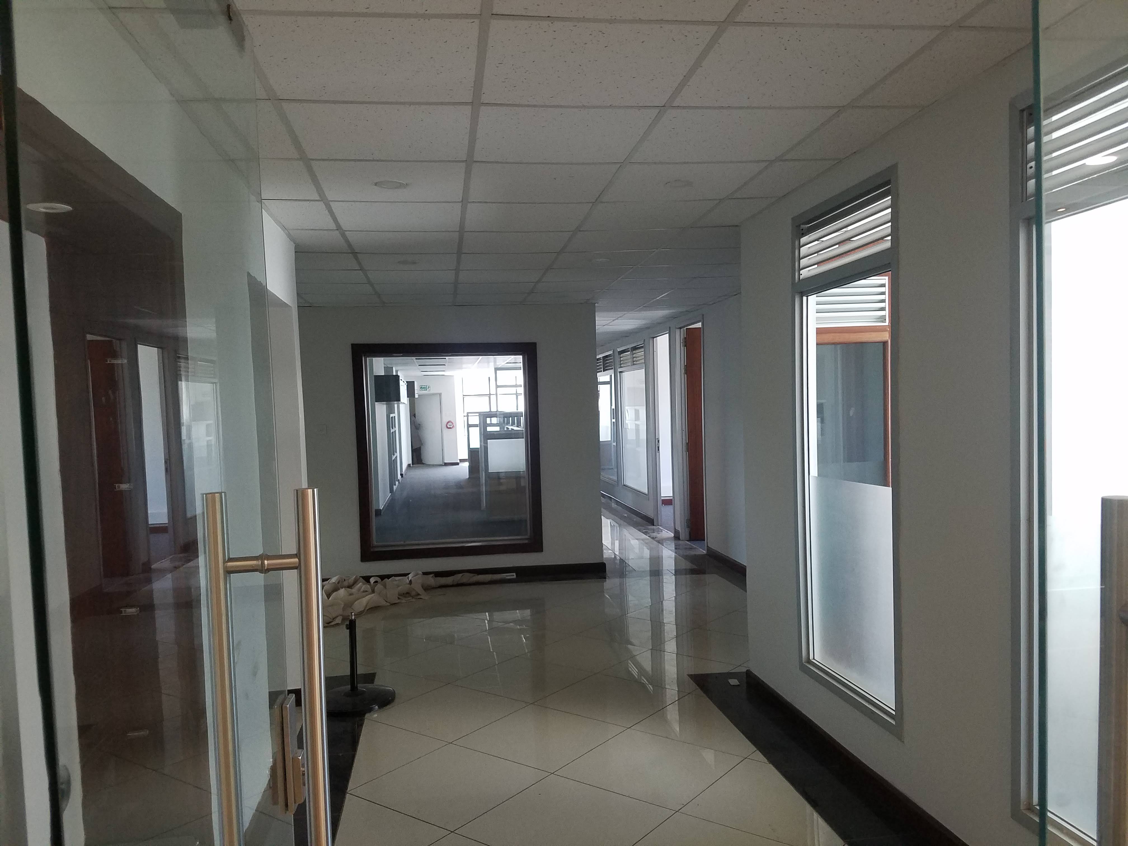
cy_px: 423
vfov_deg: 53.1
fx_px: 847
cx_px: 564
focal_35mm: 26
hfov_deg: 67.3
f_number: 1.7
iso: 160
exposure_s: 1/40
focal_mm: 4.2
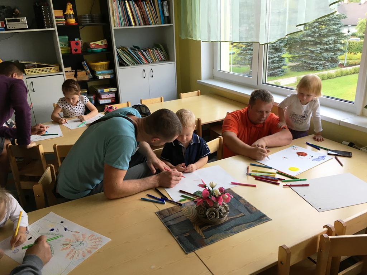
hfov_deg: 61.7
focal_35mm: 29
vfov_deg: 48.2
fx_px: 307
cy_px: 138
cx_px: 184
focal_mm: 4.15
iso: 32
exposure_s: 1/33
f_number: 2.2
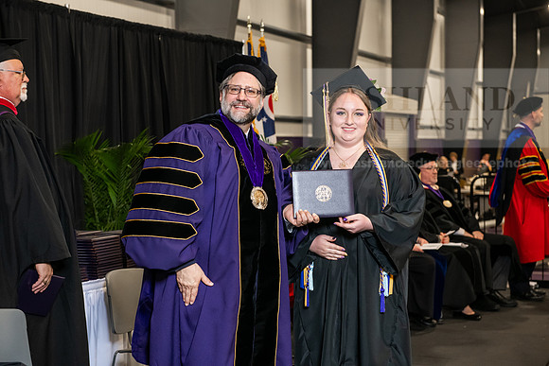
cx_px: 274
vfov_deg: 19.5
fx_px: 1068
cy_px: 183
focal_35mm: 70
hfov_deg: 28.8
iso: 2500
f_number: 5
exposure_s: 1/200
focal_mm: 70
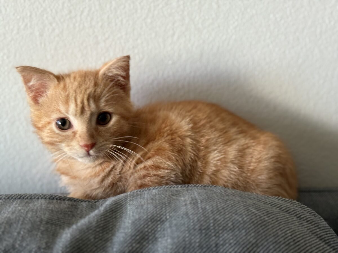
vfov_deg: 30.3
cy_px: 126
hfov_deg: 39.7
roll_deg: -3.5
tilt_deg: -18.9
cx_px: 169
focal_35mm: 48
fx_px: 469
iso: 250
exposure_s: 1/60
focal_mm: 6.76
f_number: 1.78
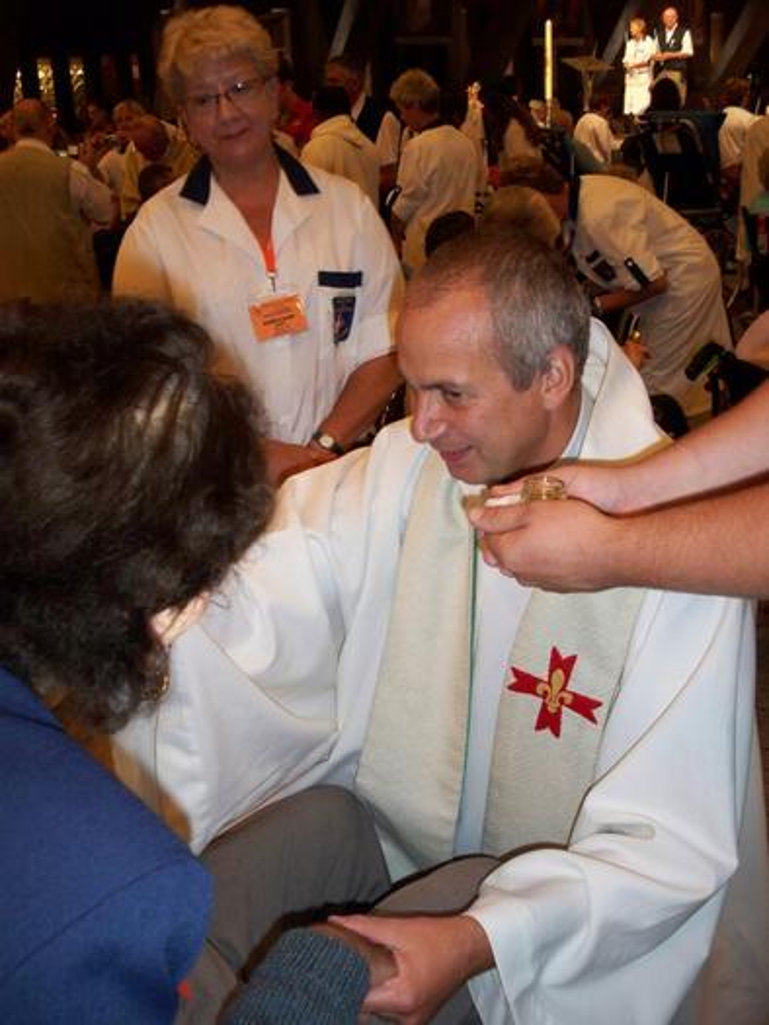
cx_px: 384
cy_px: 512
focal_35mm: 37
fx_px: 1096
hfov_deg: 38.7
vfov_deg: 50.1
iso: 200
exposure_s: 1/30
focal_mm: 7.9
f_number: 3.4
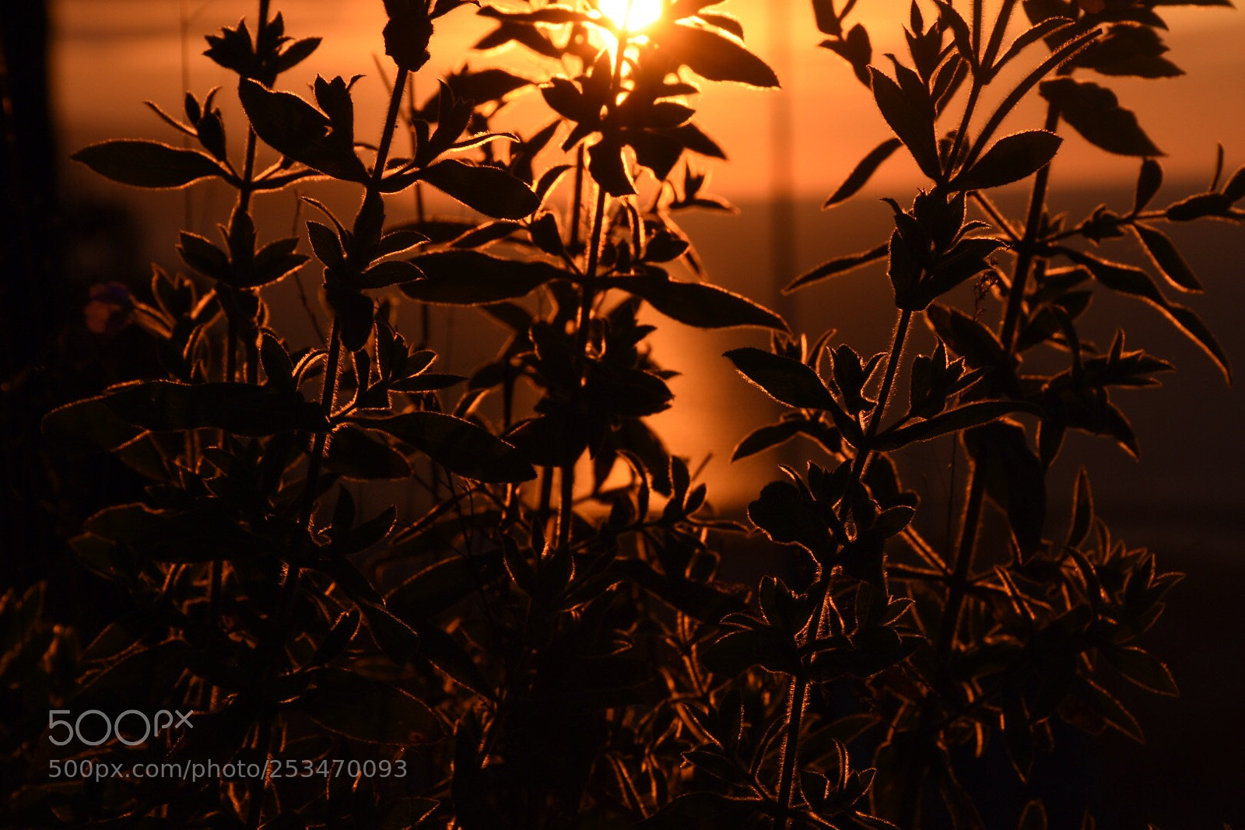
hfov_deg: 13.7
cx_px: 622
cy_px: 415
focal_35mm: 150
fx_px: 5188
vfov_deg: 9.2
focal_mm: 100
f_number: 11
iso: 100
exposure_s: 1/80
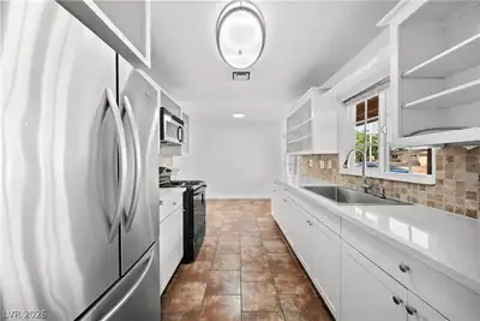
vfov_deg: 90.1
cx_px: 240
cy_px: 160
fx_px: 160
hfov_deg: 112.6
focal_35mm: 12
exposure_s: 1/6
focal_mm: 12
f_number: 7.1
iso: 400
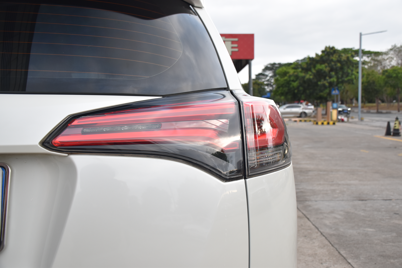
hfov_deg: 57.2
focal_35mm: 33
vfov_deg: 40.0
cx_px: 201
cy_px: 134
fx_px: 369
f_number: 6.3
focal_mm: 22
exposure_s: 1/160
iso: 400
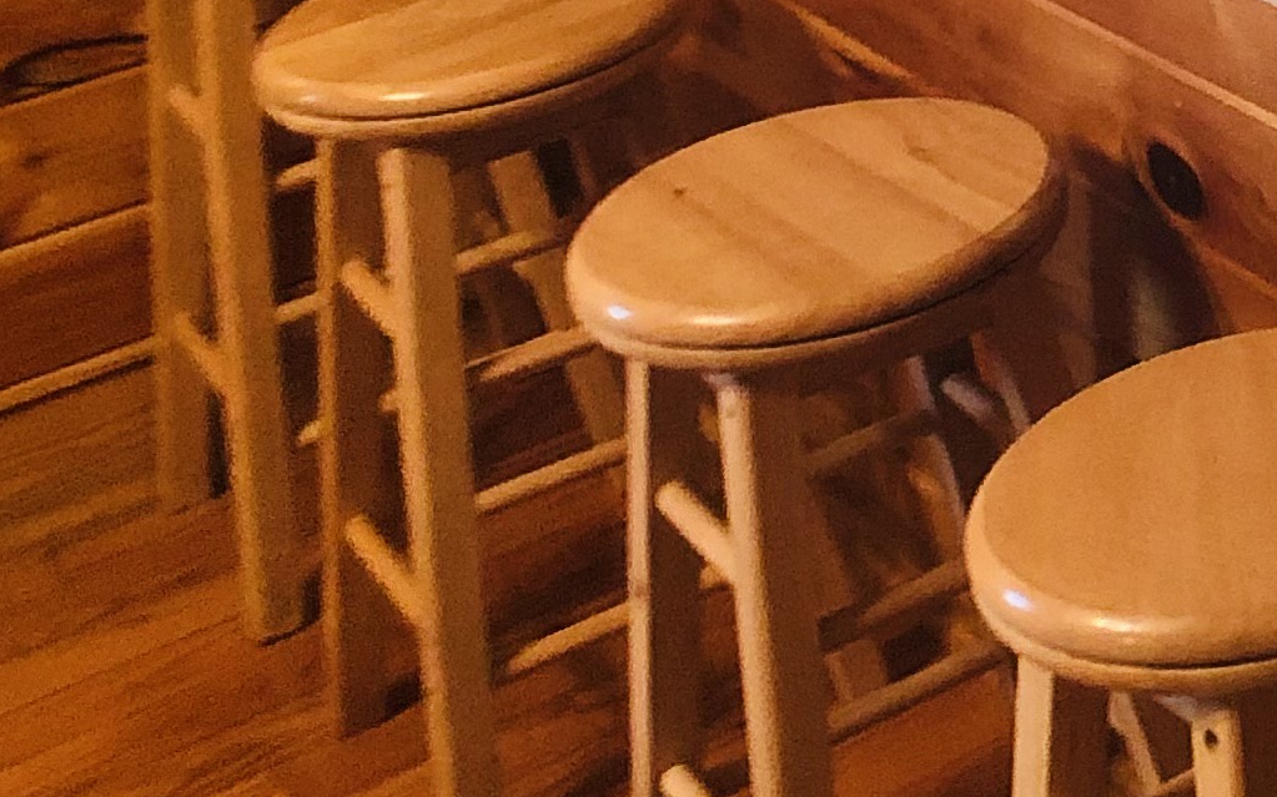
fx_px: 4071
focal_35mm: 117
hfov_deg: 15.2
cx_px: 2352
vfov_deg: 10.6
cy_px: -607
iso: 50
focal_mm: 3.99
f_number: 1.8
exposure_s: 1/15
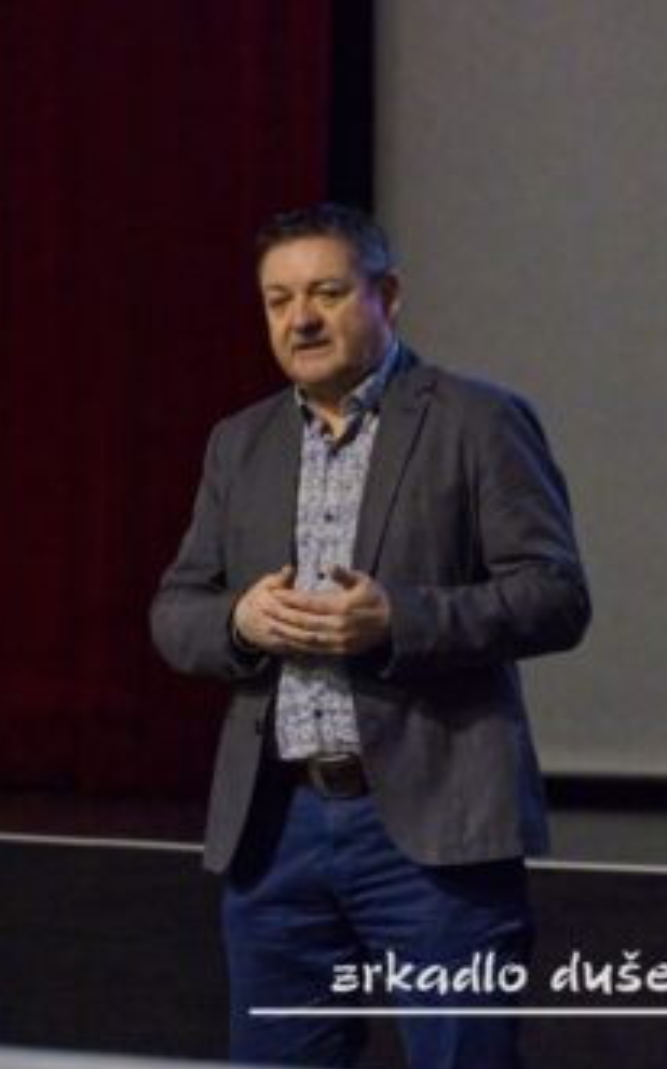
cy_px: 534
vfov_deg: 13.7
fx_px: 4454
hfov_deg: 8.5
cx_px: -49
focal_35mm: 153
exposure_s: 1/250
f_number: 2.8
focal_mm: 66
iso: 12800
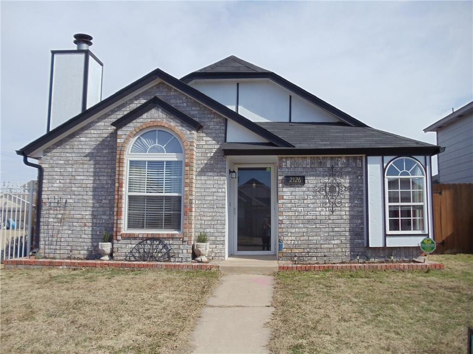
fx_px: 601
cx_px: 236
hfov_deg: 42.9
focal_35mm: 44
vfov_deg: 32.9
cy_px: 177
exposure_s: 1/200
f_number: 7.1
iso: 80
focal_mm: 6
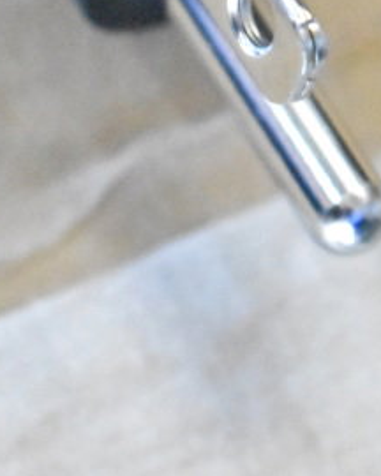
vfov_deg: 7.3
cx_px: 205
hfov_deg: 5.9
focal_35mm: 263
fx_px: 3701
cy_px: -219
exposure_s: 1/50
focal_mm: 55
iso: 25600
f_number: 5.6
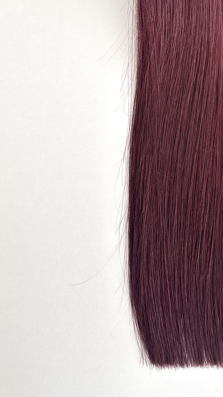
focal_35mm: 45
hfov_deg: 25.1
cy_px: 63
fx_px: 473
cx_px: 228
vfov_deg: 42.8
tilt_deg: -83.5
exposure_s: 1/230
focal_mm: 6.86
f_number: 1.78
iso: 64
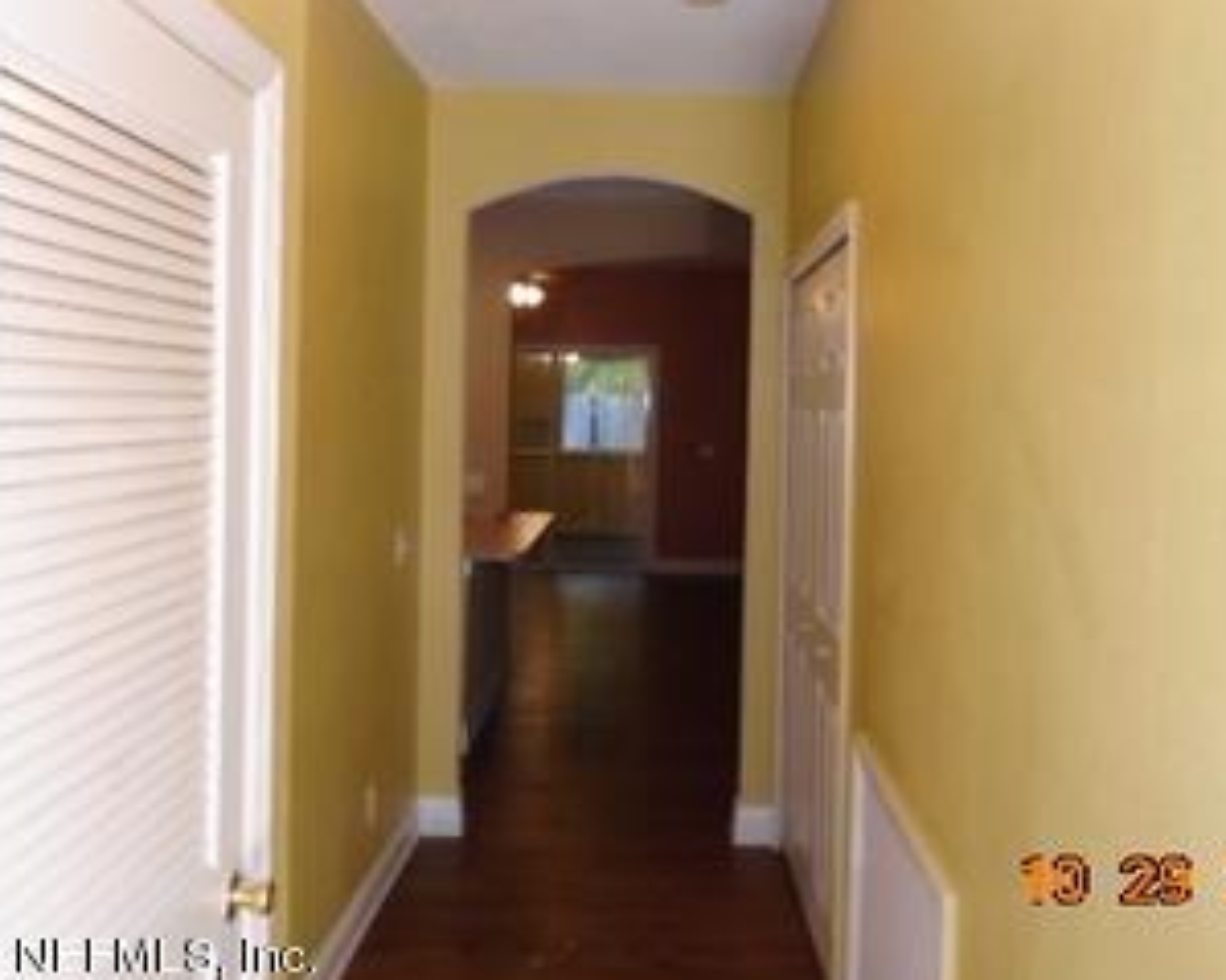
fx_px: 1233
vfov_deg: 43.2
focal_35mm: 34
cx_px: 648
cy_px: 402
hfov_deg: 52.8
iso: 320
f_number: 3.2
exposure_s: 1/60
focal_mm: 4.6
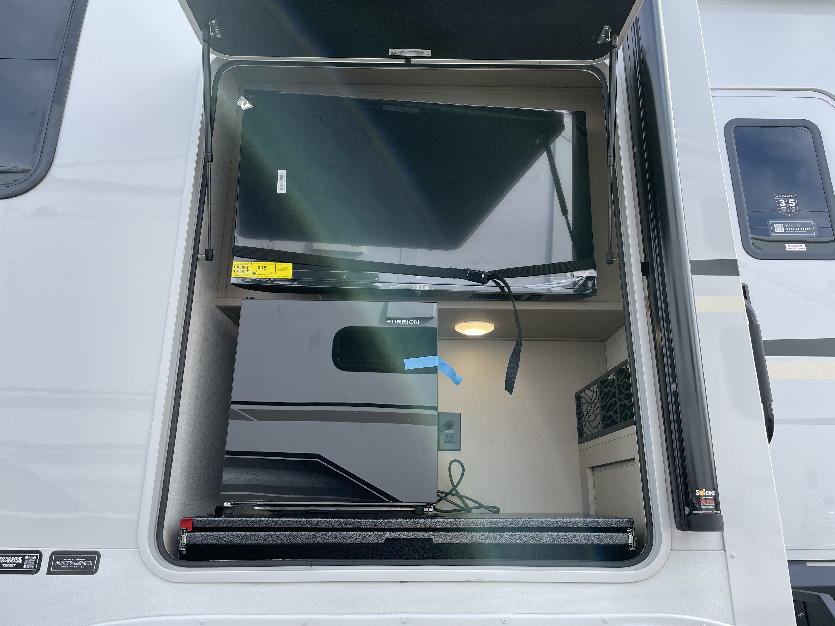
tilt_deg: +17.9
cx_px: 418
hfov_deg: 67.3
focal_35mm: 26
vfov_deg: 53.1
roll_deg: -0.6
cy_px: 313
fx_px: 627
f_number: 1.6
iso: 32
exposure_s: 1/686
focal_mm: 4.2
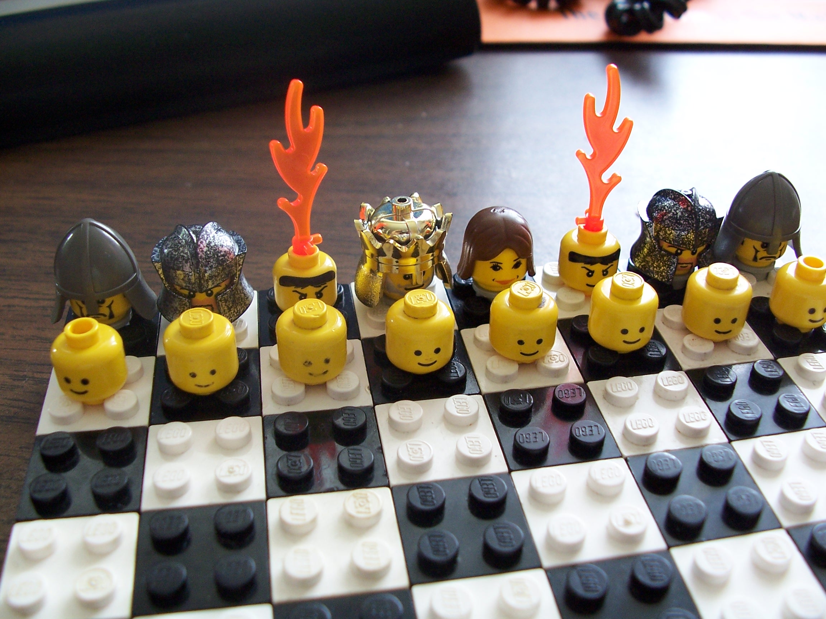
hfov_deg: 52.6
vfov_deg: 40.7
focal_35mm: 35
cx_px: 413
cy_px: 310
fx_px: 835
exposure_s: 1/30
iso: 140
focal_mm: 6
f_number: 2.8
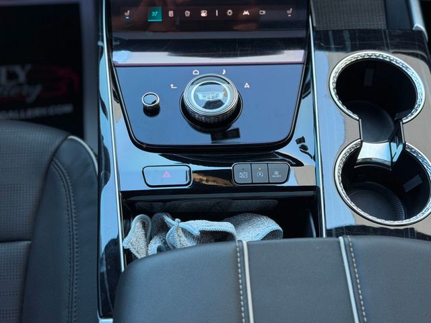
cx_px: 216
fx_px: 598
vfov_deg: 30.3
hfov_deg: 39.7
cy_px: 162
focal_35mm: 48
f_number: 1.78
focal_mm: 6.76
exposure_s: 1/60
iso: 125
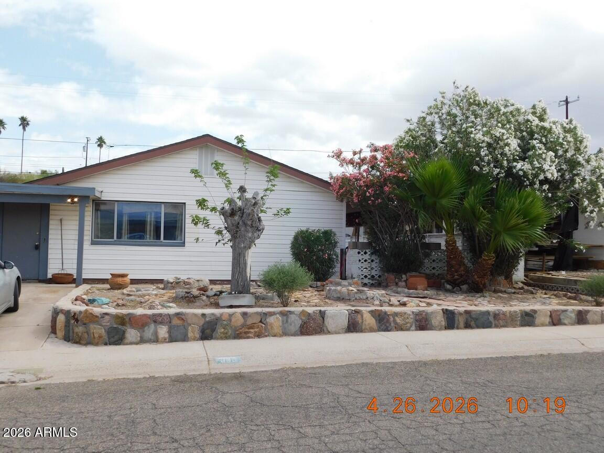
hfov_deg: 51.4
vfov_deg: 39.7
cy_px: 226
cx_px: 302
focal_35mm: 36
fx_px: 628
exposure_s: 1/800
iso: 125
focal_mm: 6.3
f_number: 3.5
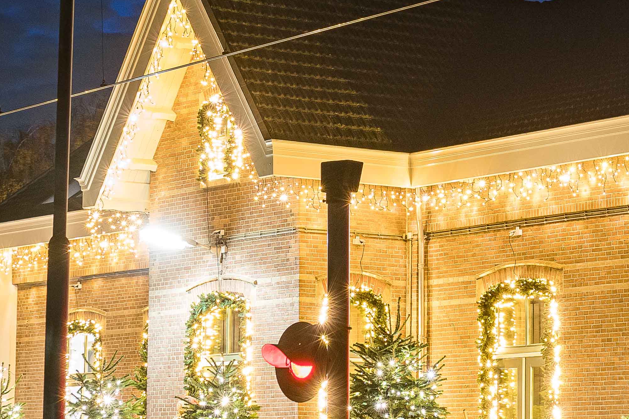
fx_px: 2429
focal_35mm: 139
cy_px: 155
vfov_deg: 9.9
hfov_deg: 14.7
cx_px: 511
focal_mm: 35
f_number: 5
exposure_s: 3.2
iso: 200
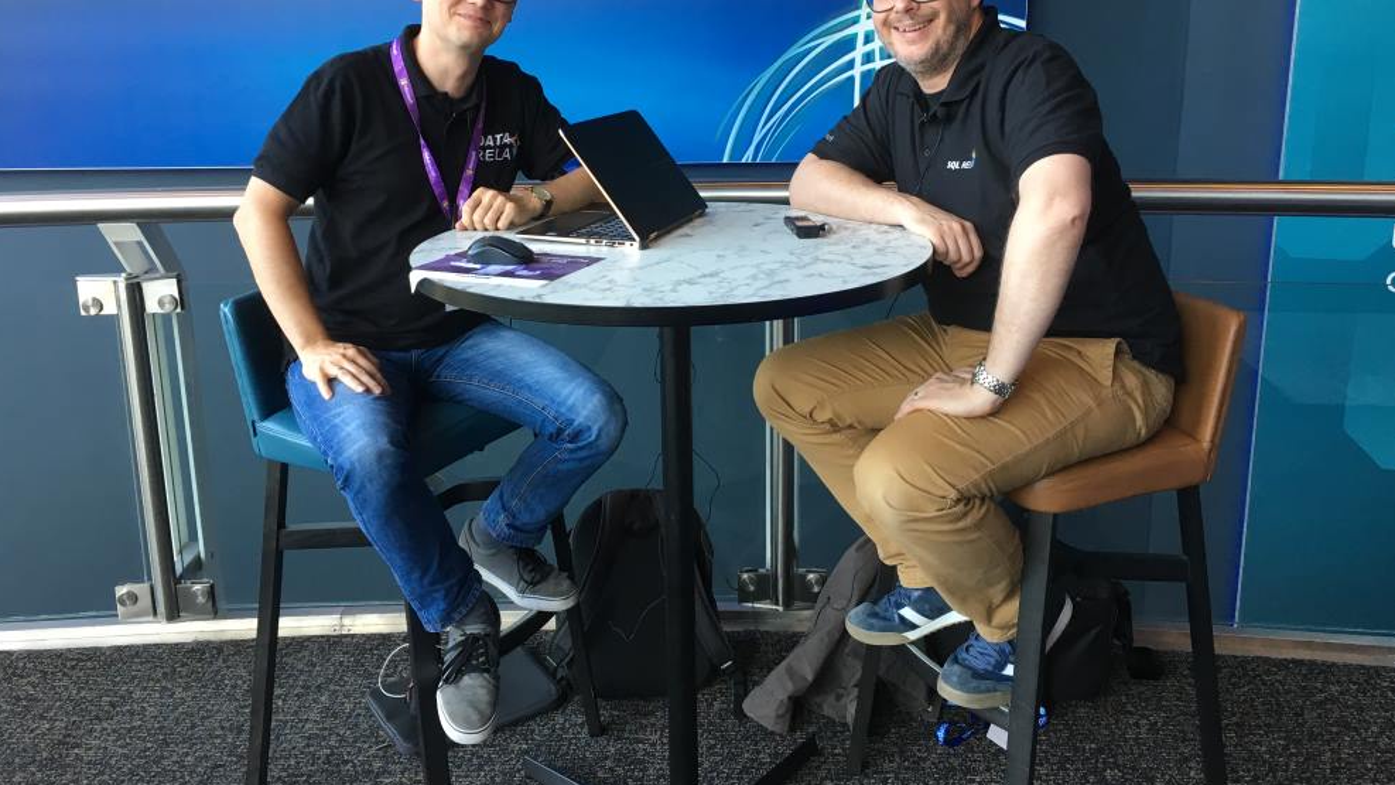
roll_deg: +1.2
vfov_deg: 36.4
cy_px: 280
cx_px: 698
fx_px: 1184
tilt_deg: -14.2
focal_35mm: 32
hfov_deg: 61.0
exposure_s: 1/33
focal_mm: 4.15
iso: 40
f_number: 2.2
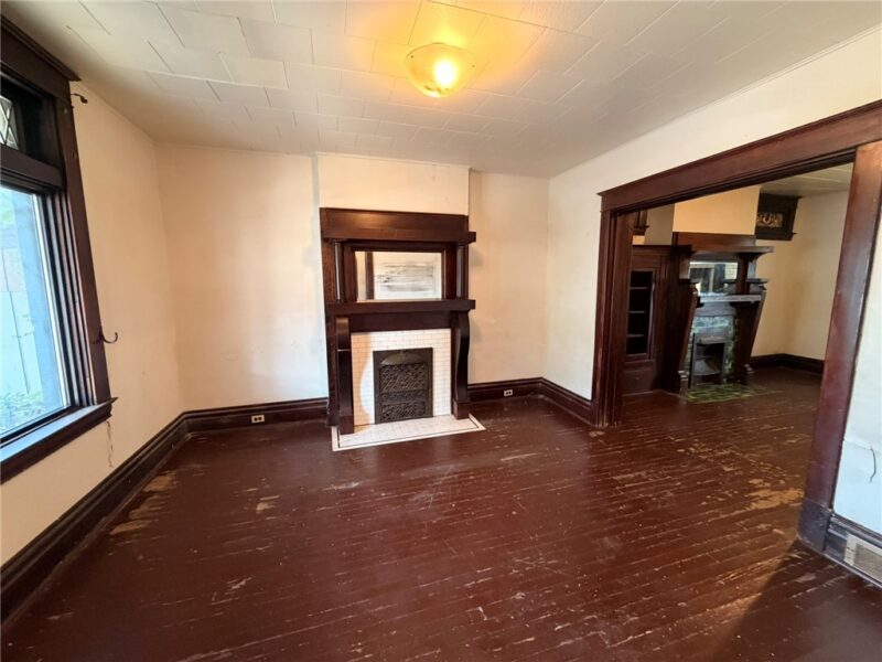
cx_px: 441
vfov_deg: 85.7
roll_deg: +0.0
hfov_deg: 102.1
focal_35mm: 14
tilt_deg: -8.6
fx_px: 357
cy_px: 331
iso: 500
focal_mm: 2.22
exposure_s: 1/60
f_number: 2.2
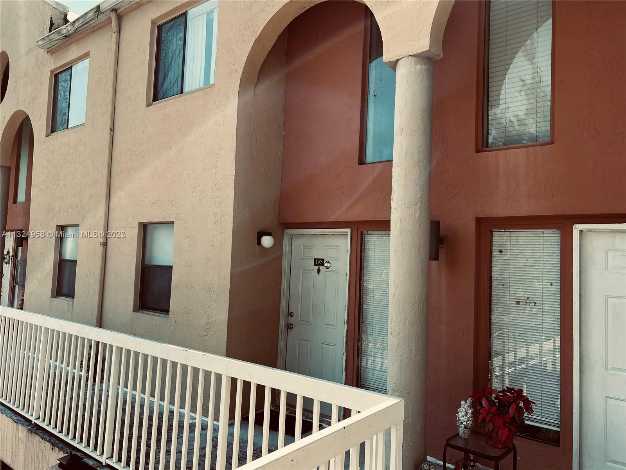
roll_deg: -2.5
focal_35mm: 26
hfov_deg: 67.3
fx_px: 470
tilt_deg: +5.7
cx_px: 313
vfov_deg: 53.1
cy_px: 235
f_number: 1.5
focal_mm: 5.7
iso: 50
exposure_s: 1/1344
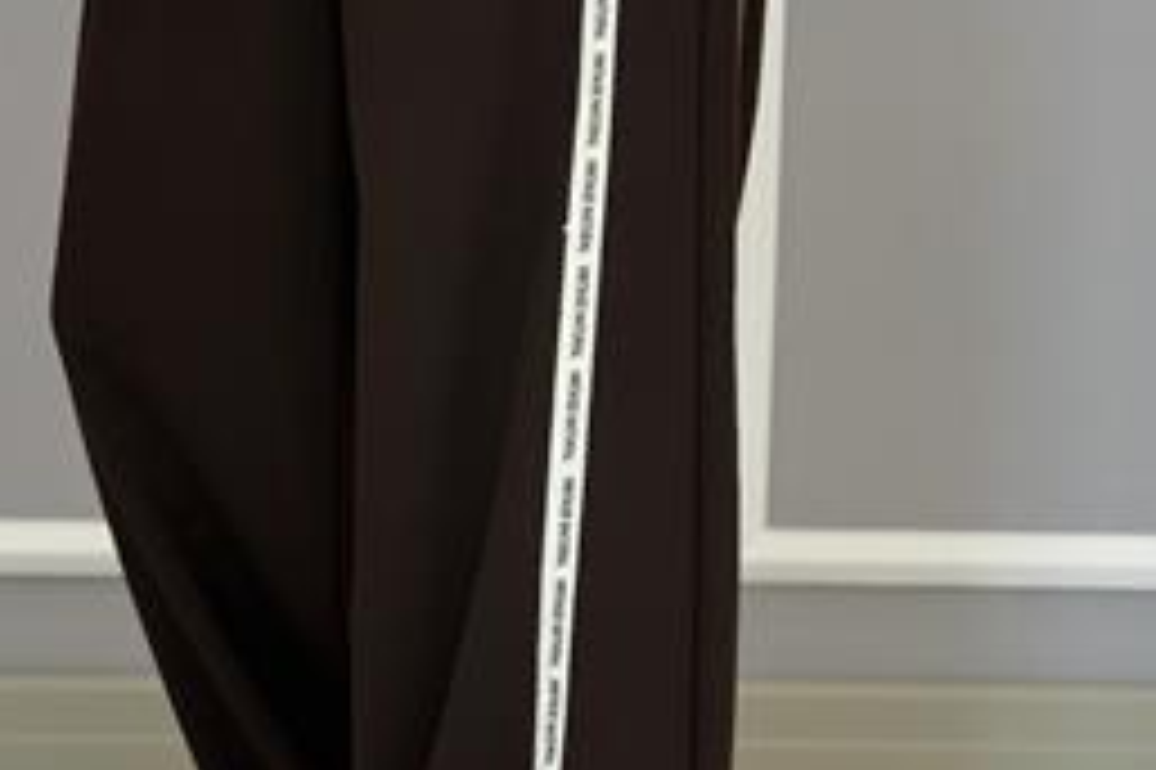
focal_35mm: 101
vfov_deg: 13.5
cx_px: 499
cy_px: 338
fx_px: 3241
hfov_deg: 20.2
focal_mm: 6.76
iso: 64
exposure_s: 1/100
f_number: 1.78
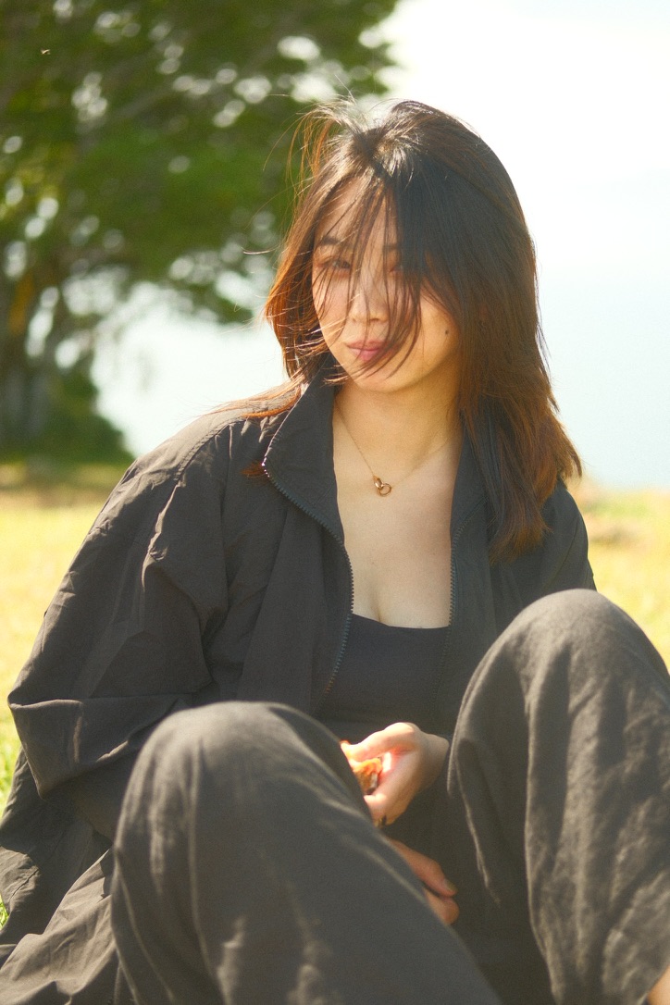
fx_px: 2094
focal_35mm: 75
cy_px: 502
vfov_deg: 27.0
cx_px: 335
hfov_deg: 18.2
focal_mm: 50
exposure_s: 1/1500
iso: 250
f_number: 2
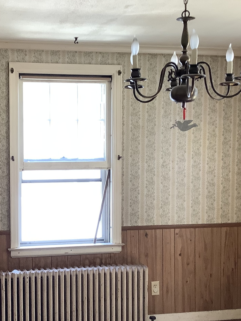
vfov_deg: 35.4
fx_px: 501
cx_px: 47
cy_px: 189
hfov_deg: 26.5
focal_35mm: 54
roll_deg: +1.0
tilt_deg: -4.4
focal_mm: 3.3
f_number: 2.4
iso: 125
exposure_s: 1/60
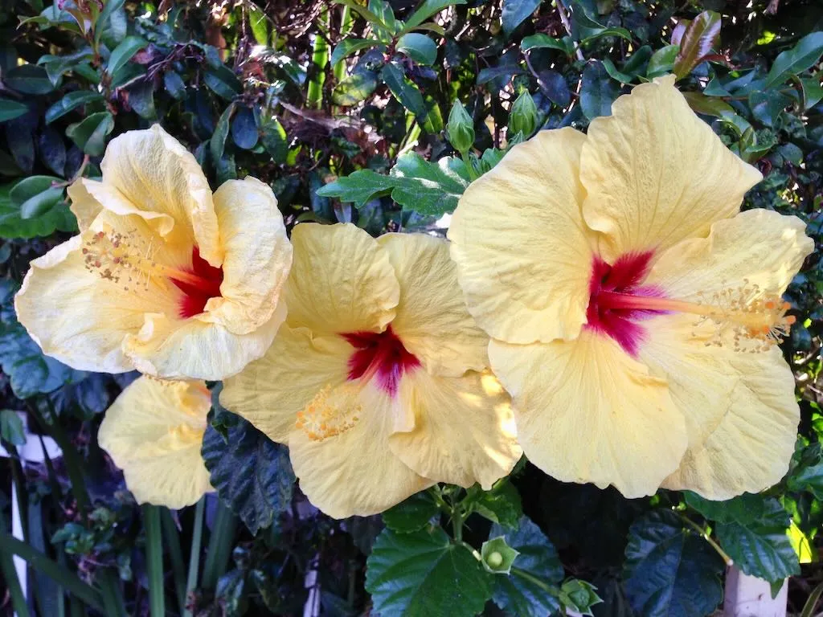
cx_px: 412
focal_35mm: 33
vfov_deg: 42.9
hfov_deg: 55.4
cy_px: 308
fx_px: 785
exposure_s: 1/120
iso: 50
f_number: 2.4
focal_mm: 4.12
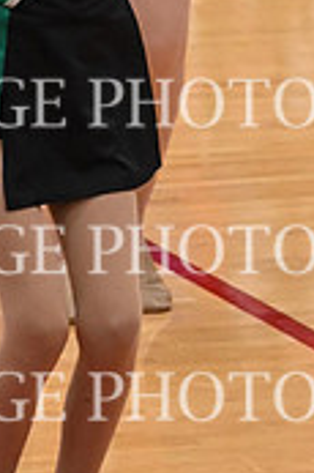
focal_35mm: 955
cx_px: 70
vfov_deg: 2.2
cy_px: -118
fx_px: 12519
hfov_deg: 1.4
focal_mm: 190
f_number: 4
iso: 8000
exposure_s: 1/400
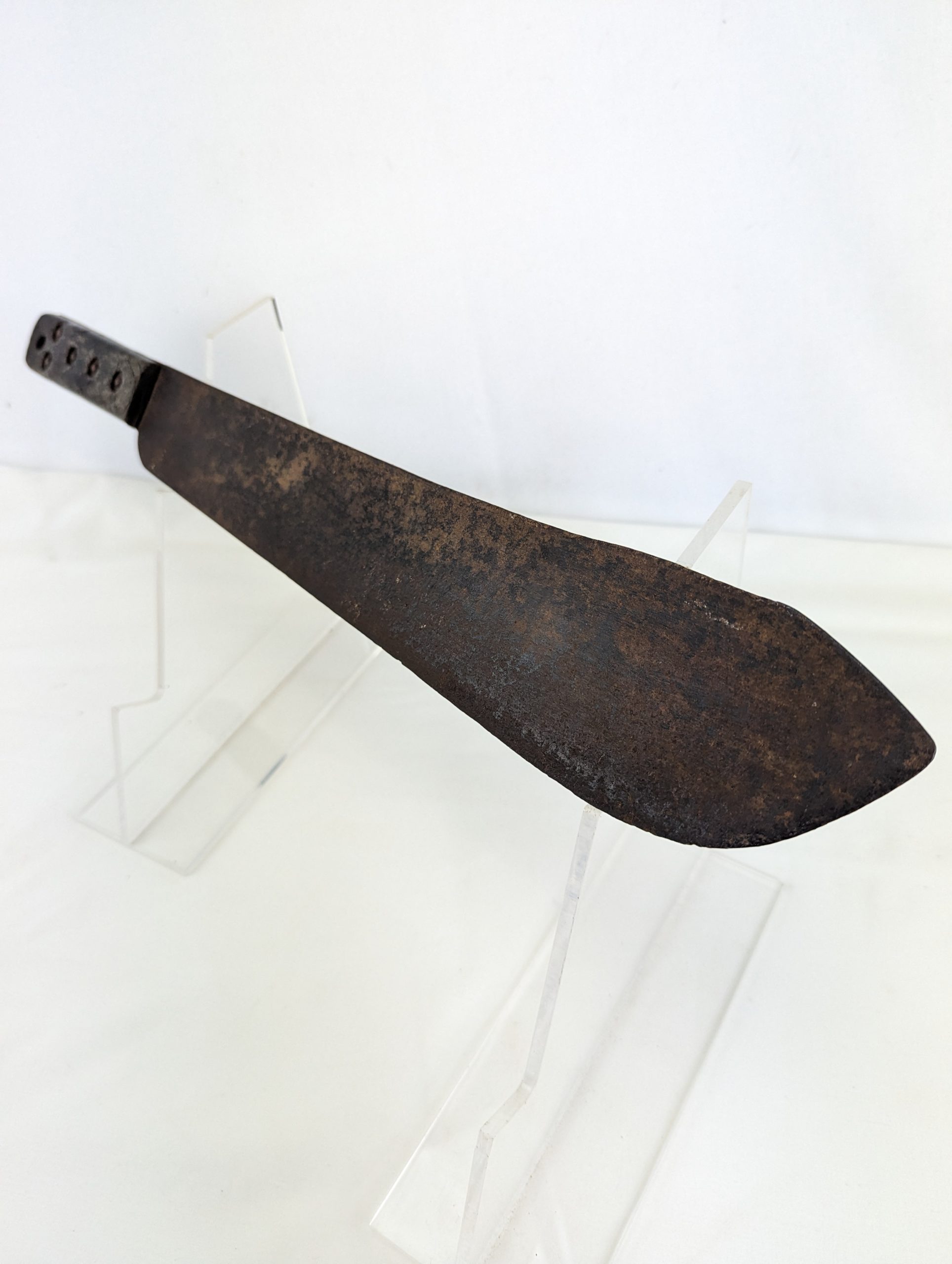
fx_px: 878
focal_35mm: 24
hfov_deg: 56.9
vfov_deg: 71.5
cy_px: 632
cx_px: 476
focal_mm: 6.81
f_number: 1.85
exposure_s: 1/309
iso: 188
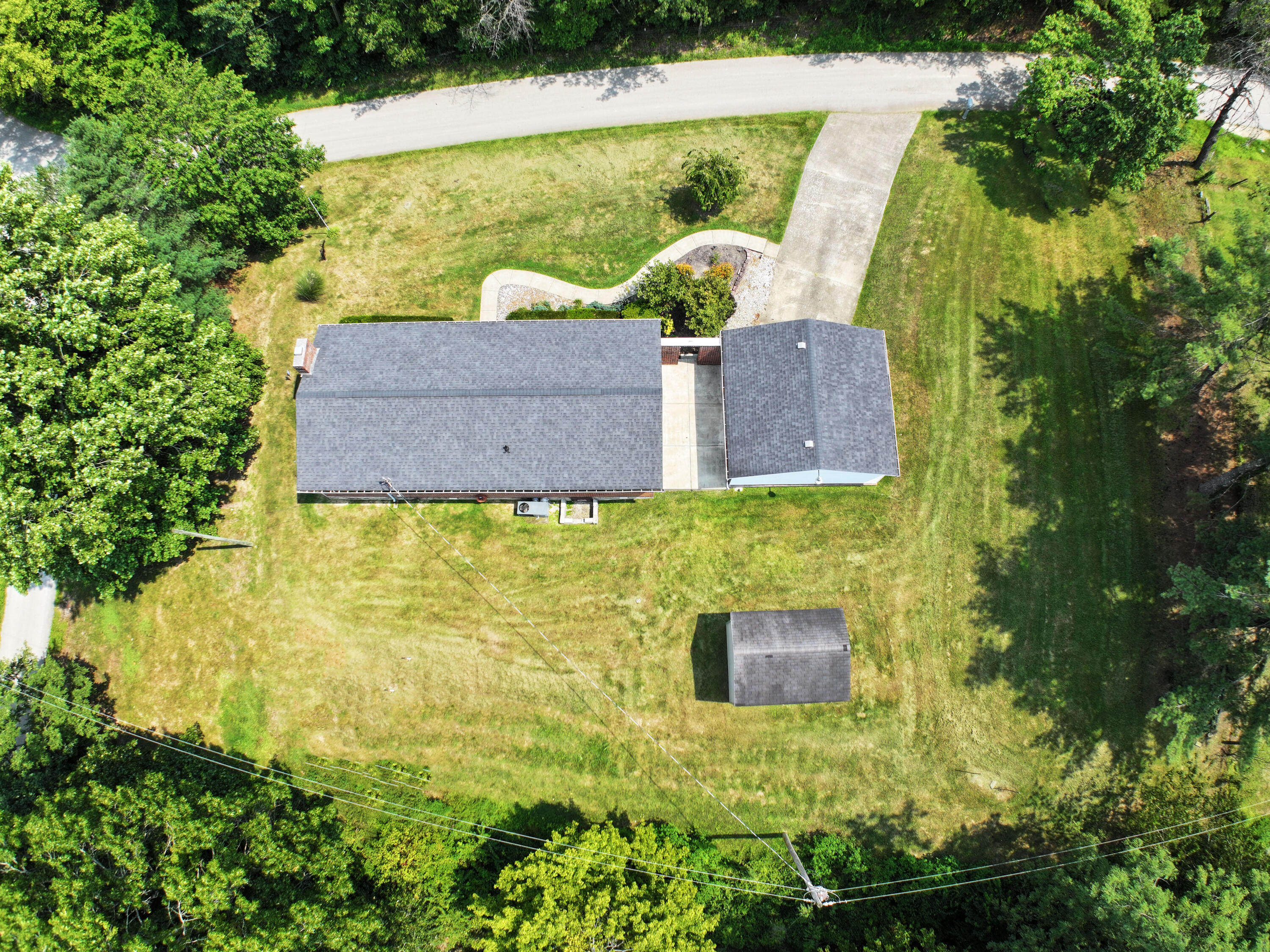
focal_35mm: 24
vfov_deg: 56.8
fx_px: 880
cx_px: 635
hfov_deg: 71.6
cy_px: 476
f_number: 2.8
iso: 100
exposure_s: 1/800
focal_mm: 12.29
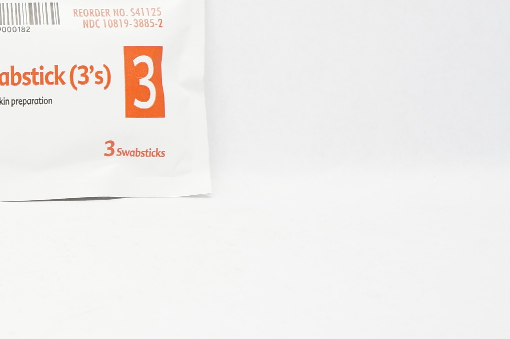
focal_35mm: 68
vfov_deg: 19.9
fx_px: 962
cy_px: 103
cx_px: -45
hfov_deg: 27.3
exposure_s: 1/50
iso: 800
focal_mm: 18
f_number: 7.1
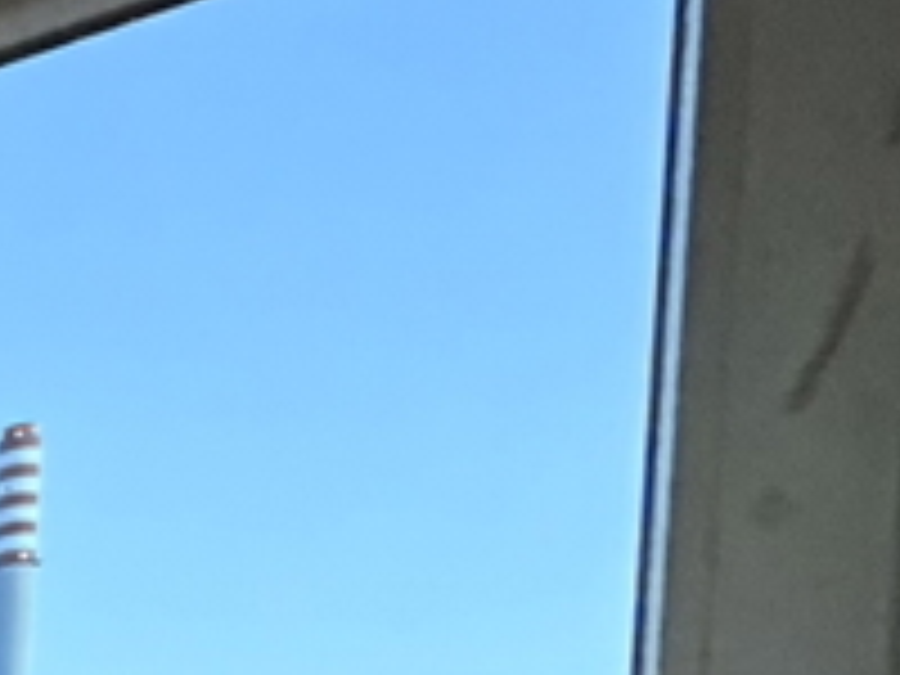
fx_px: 2184
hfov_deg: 11.8
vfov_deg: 14.7
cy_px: 1328
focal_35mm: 84
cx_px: -1750
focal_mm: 2.22
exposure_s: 1/25
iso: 1250
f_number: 2.2
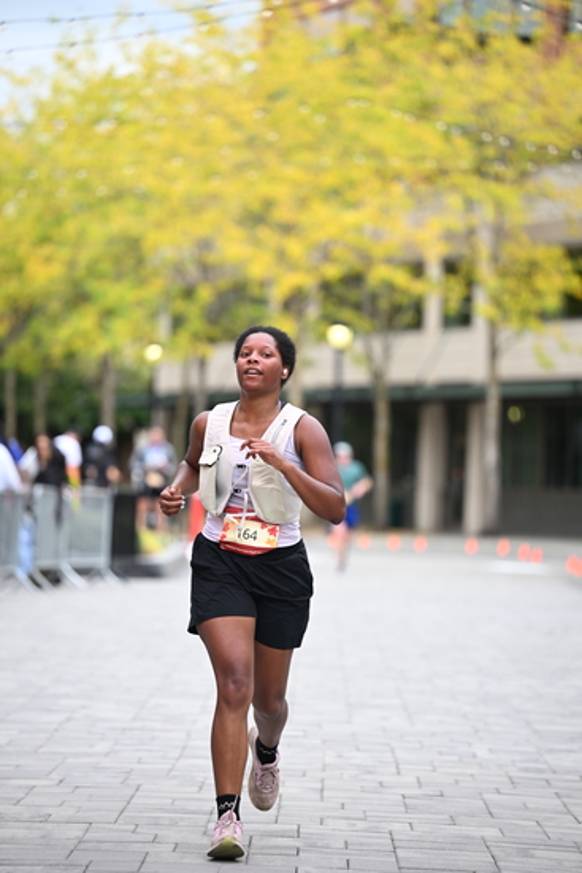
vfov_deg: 14.1
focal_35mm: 145
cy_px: 436
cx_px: 291
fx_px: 3514
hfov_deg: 9.5
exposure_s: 1/1600
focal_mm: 145
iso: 640
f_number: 2.8
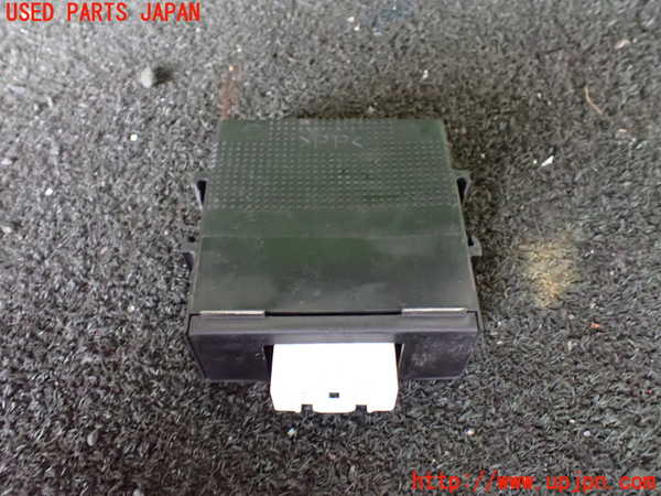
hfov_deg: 60.0
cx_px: 330
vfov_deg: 46.8
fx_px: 573
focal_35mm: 30
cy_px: 248
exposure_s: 1/30
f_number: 2.3
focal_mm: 5.4
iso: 1250
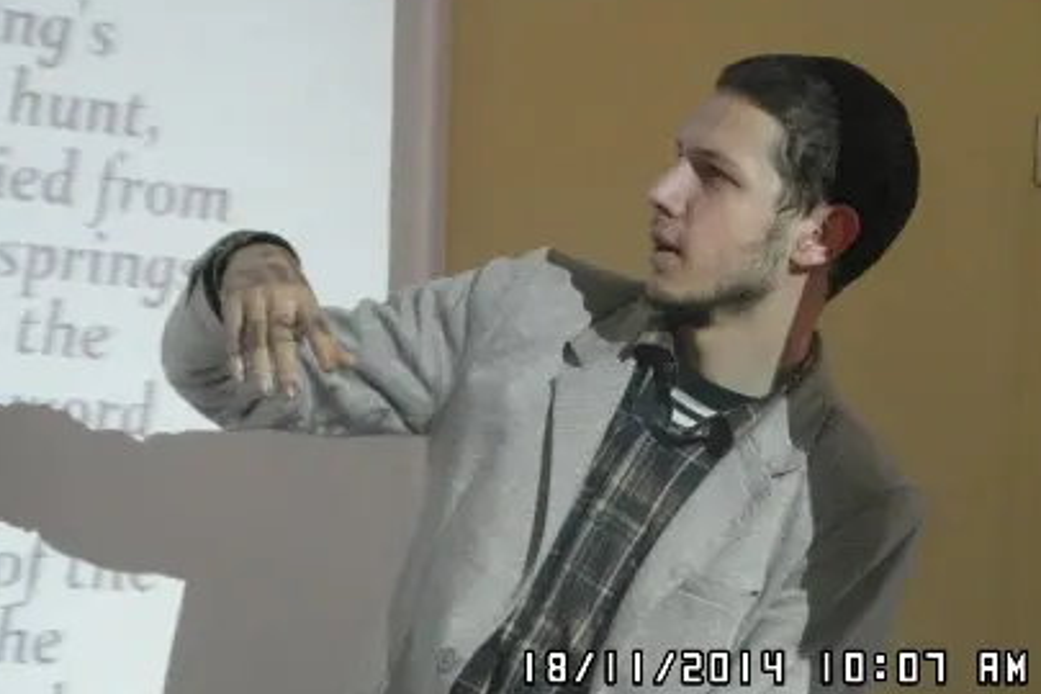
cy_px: 332
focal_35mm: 205
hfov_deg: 10.0
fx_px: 5927
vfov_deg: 6.7
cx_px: 535
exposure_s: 1/30
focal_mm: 28.9
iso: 800
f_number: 4.4
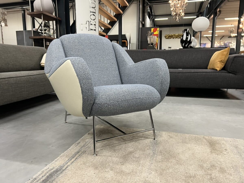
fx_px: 183
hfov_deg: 67.3
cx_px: 122
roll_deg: +1.6
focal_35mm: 26
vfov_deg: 53.1
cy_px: 92
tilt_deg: -9.4
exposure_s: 1/50
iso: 80
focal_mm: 5.7
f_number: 1.5
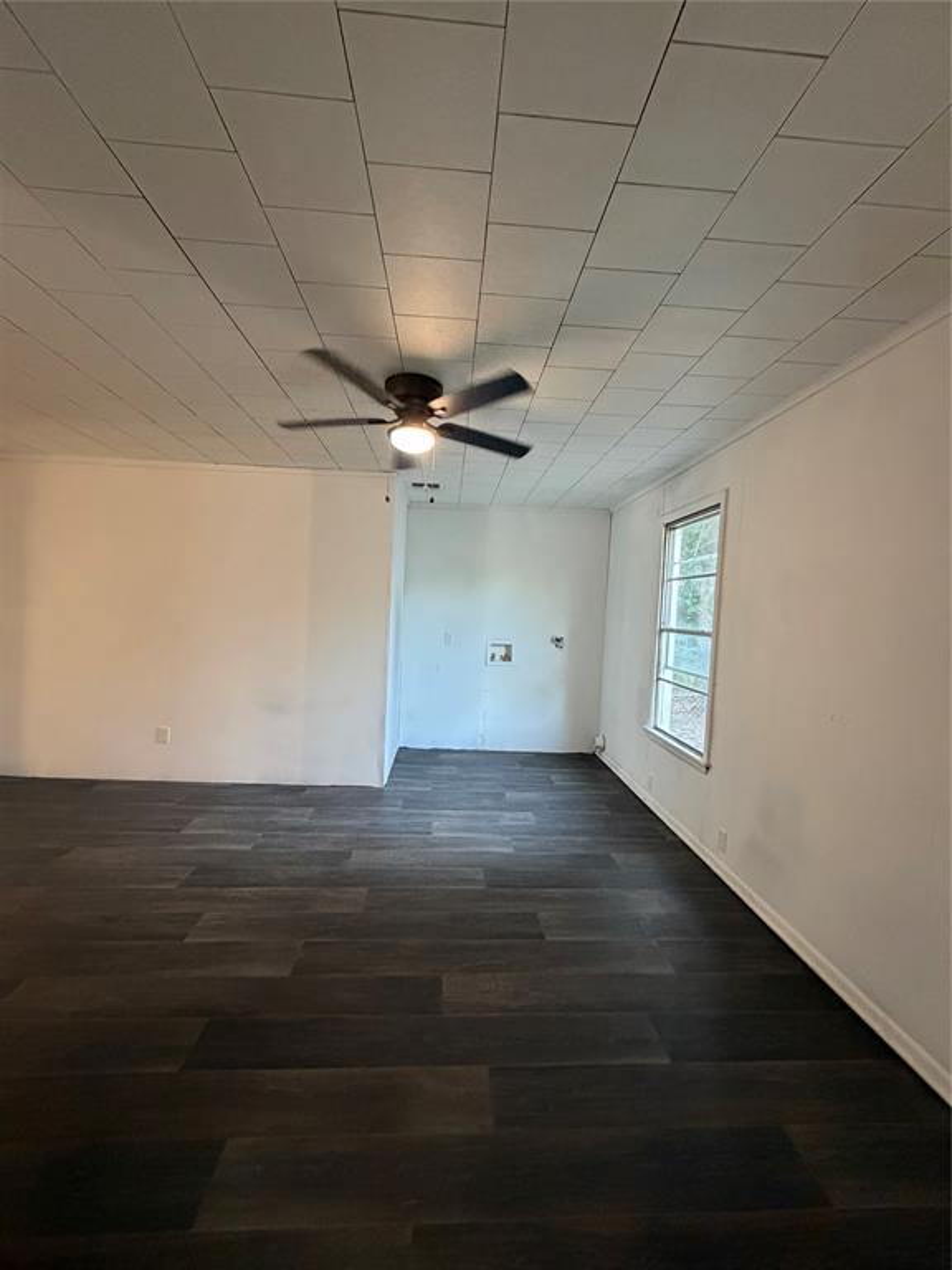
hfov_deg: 85.7
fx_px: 513
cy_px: 635
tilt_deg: -3.1
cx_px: 476
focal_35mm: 14
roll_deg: -2.7
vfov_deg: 102.1
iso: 800
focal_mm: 2.22
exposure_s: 1/60
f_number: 2.2
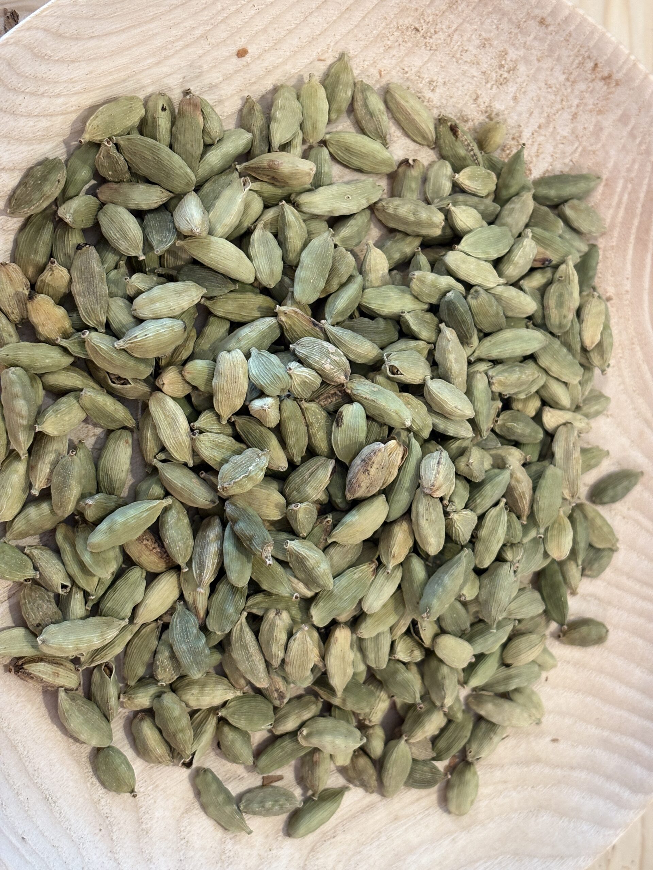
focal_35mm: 52
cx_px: 326
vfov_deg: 36.8
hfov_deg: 28.0
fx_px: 1308
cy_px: 435
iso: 160
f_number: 1.6
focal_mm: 5.96
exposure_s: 1/33
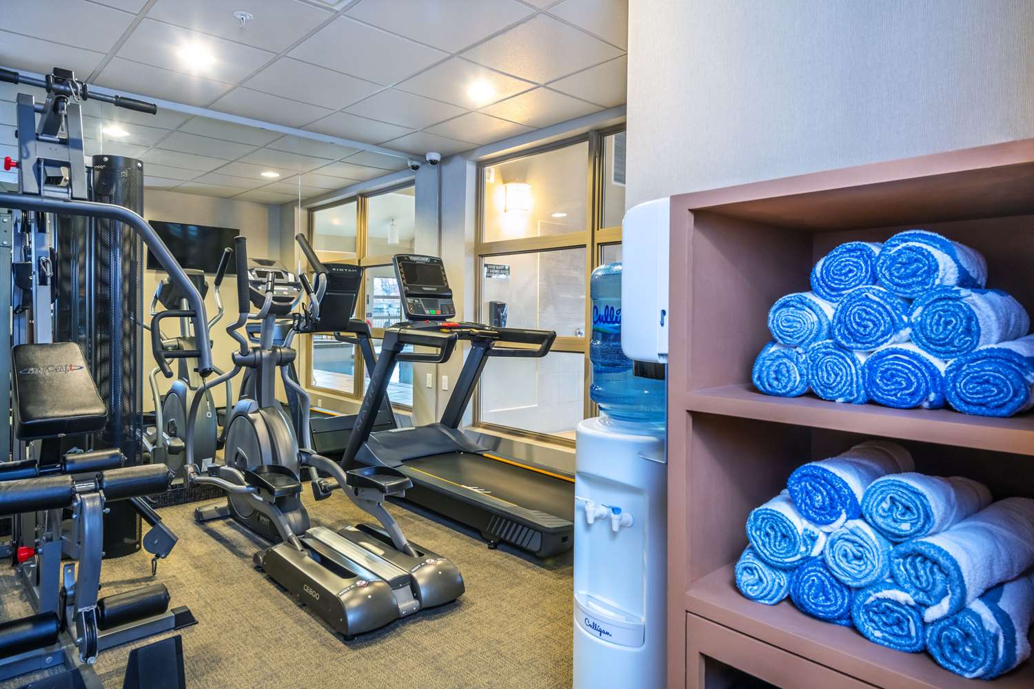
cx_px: 517
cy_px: 344
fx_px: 632
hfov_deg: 78.6
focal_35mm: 22
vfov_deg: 57.2
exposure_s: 2
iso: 400
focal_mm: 22
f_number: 10
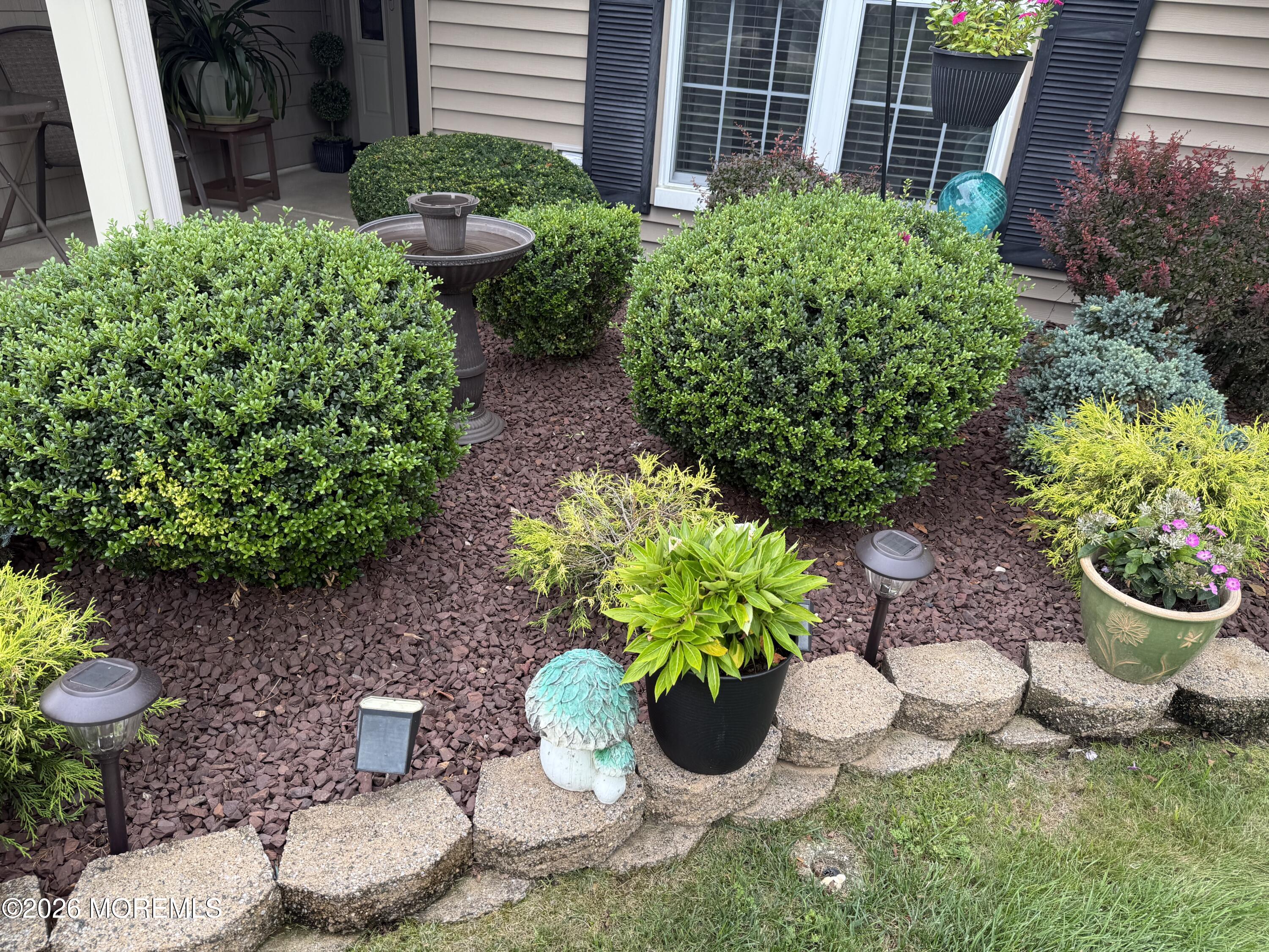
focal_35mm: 24
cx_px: 634
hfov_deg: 71.6
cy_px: 476
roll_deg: -4.1
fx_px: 880
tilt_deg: -28.6
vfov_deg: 56.8
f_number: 1.78
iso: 64
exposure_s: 1/121
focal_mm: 6.76
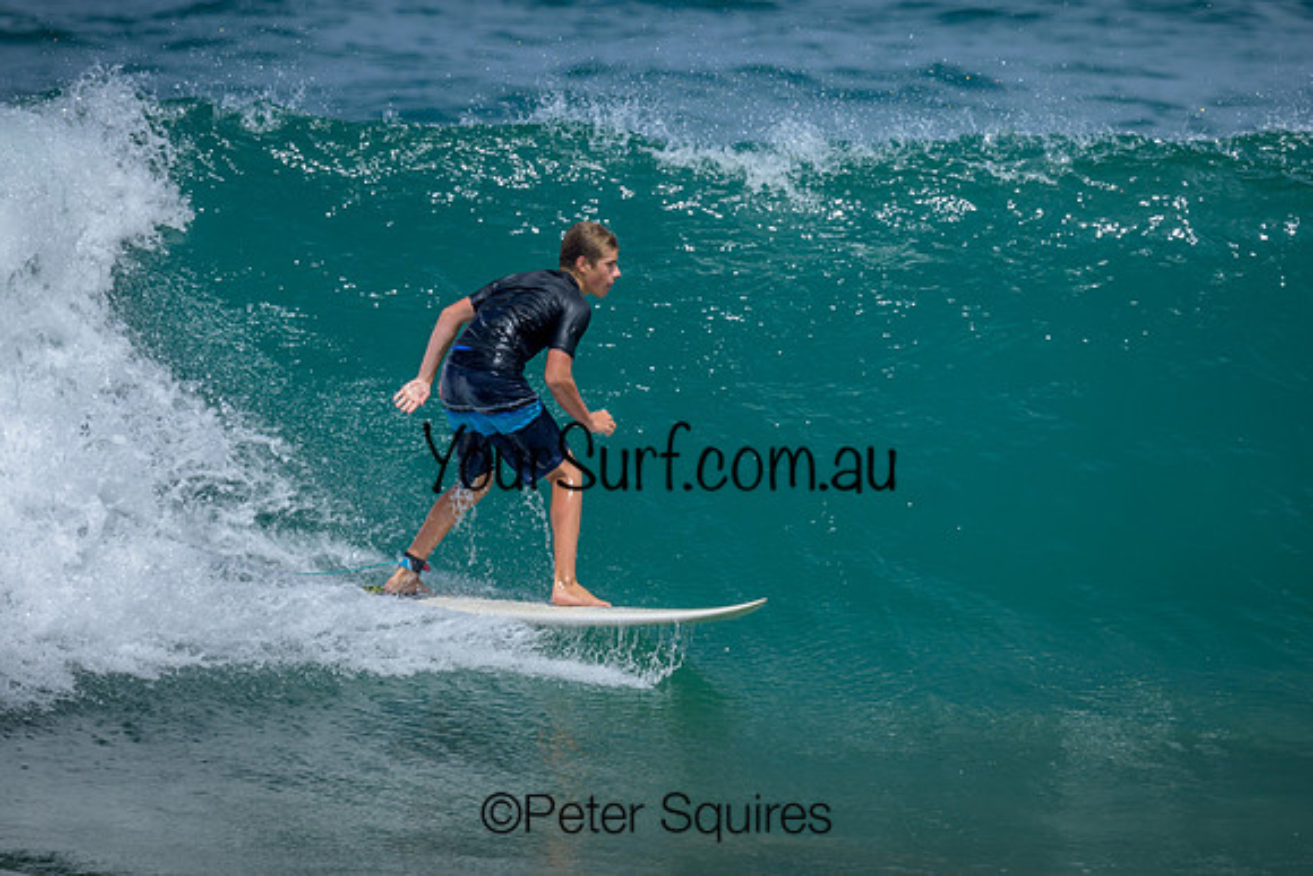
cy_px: 336
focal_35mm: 1095
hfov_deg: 1.9
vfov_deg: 1.3
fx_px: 39958
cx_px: 796
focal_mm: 800
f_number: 6.3
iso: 280
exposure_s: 1/2500
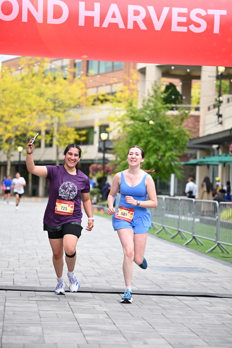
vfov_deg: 22.6
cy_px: 174
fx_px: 869
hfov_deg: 15.2
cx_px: 116
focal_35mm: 90
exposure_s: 1/2000
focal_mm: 90
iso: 640
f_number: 2.8
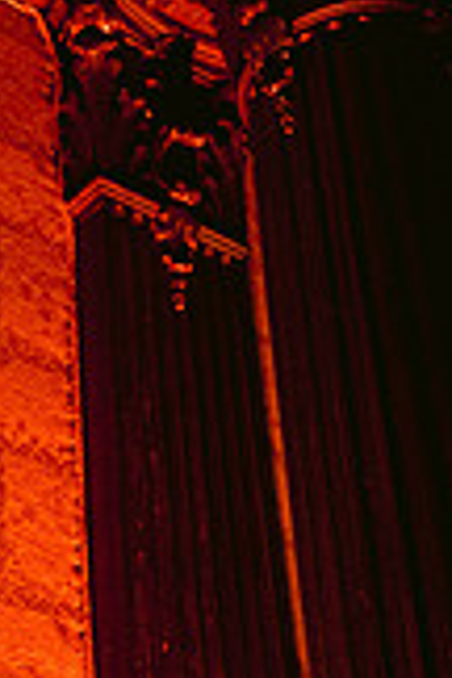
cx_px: 21
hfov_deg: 17.2
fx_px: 1469
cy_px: 494
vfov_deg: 25.7
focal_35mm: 78
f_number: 2.8
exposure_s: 1/50
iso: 1600
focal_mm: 28
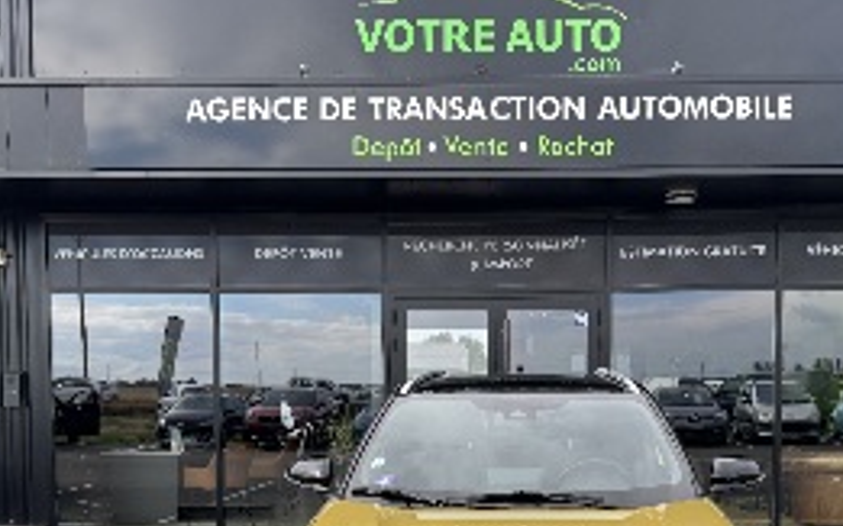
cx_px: 504
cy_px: 442
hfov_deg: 45.0
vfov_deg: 28.4
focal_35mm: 44
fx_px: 1011
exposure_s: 1/988
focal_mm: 5.96
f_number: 1.6
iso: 50
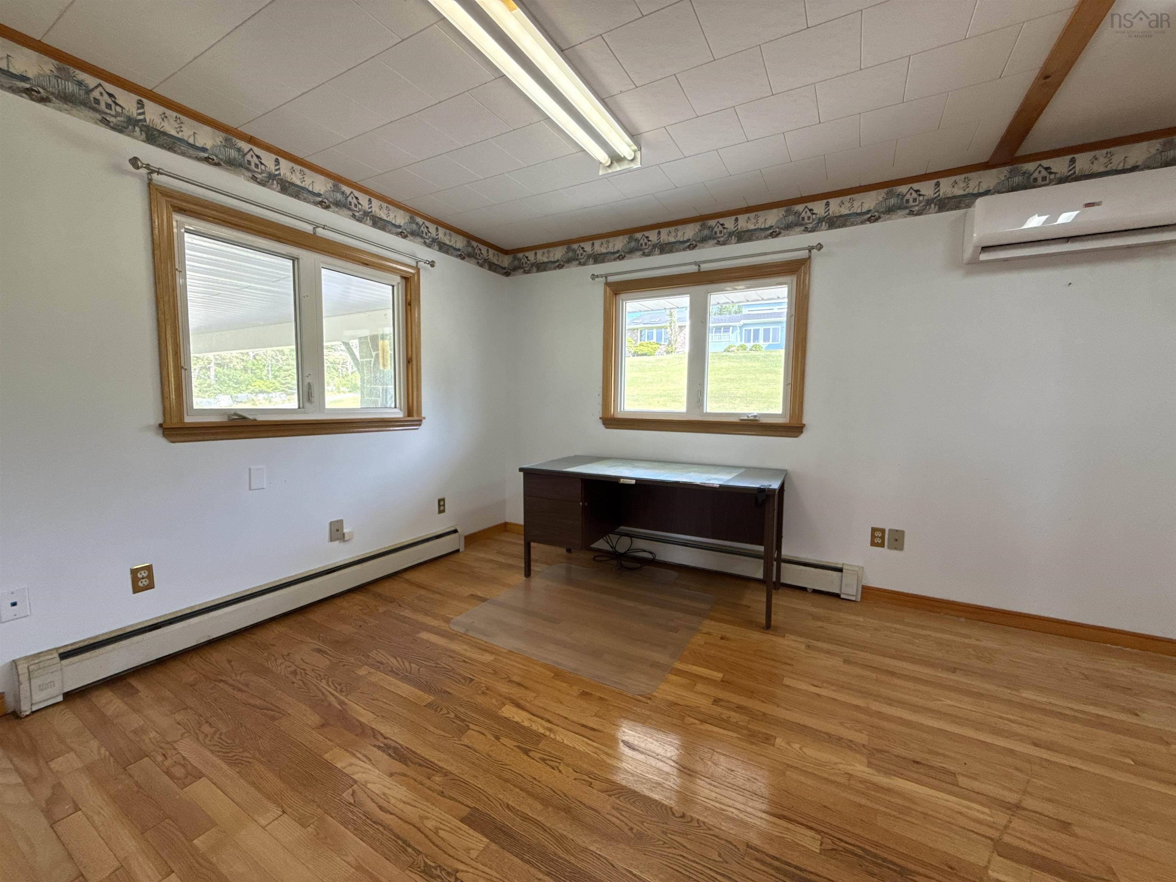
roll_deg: -0.9
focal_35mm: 14
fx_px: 476
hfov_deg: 102.1
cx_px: 588
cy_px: 441
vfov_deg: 85.7
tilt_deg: -4.3
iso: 200
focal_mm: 2.22
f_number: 2.2
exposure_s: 1/120
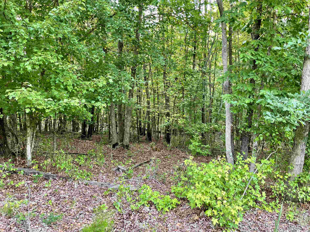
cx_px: 155
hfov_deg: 69.4
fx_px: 224
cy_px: 116
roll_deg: -0.1
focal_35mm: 25
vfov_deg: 54.9
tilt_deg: -10.4
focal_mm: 5.1
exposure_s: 1/121
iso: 100
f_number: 1.6
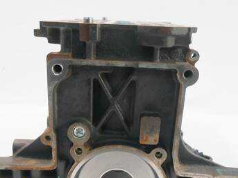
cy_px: 119
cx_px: 110
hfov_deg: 44.8
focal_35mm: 42
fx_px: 289
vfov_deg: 34.0
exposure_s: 1/60
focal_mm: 15
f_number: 3.7
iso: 500
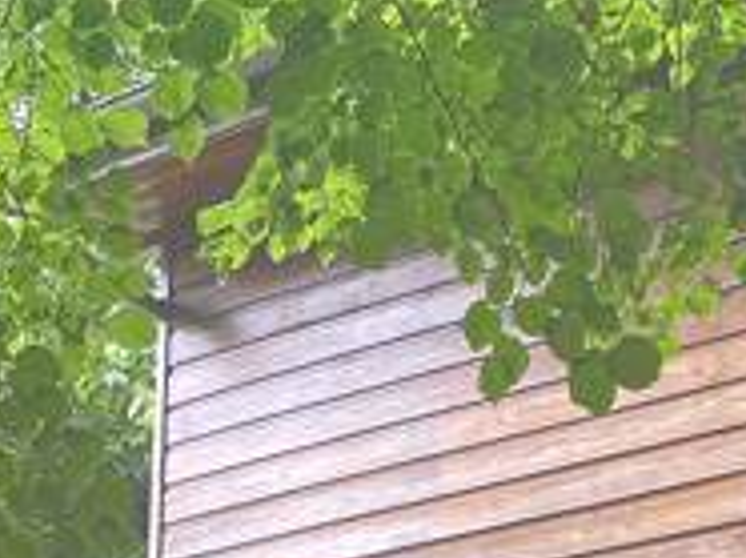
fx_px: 2411
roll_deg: -0.6
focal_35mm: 112
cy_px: 847
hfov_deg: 17.5
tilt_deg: +11.0
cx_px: 594
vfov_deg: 12.5
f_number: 1.6
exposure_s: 1/121
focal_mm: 5.1
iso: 100
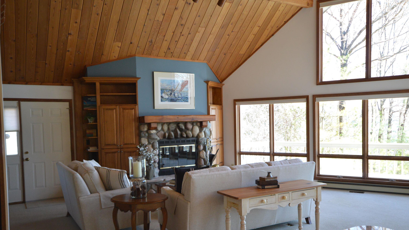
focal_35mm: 32
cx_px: 206
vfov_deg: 36.6
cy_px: 135
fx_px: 347
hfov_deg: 61.0
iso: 640
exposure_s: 1/60
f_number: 5.6
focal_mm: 20
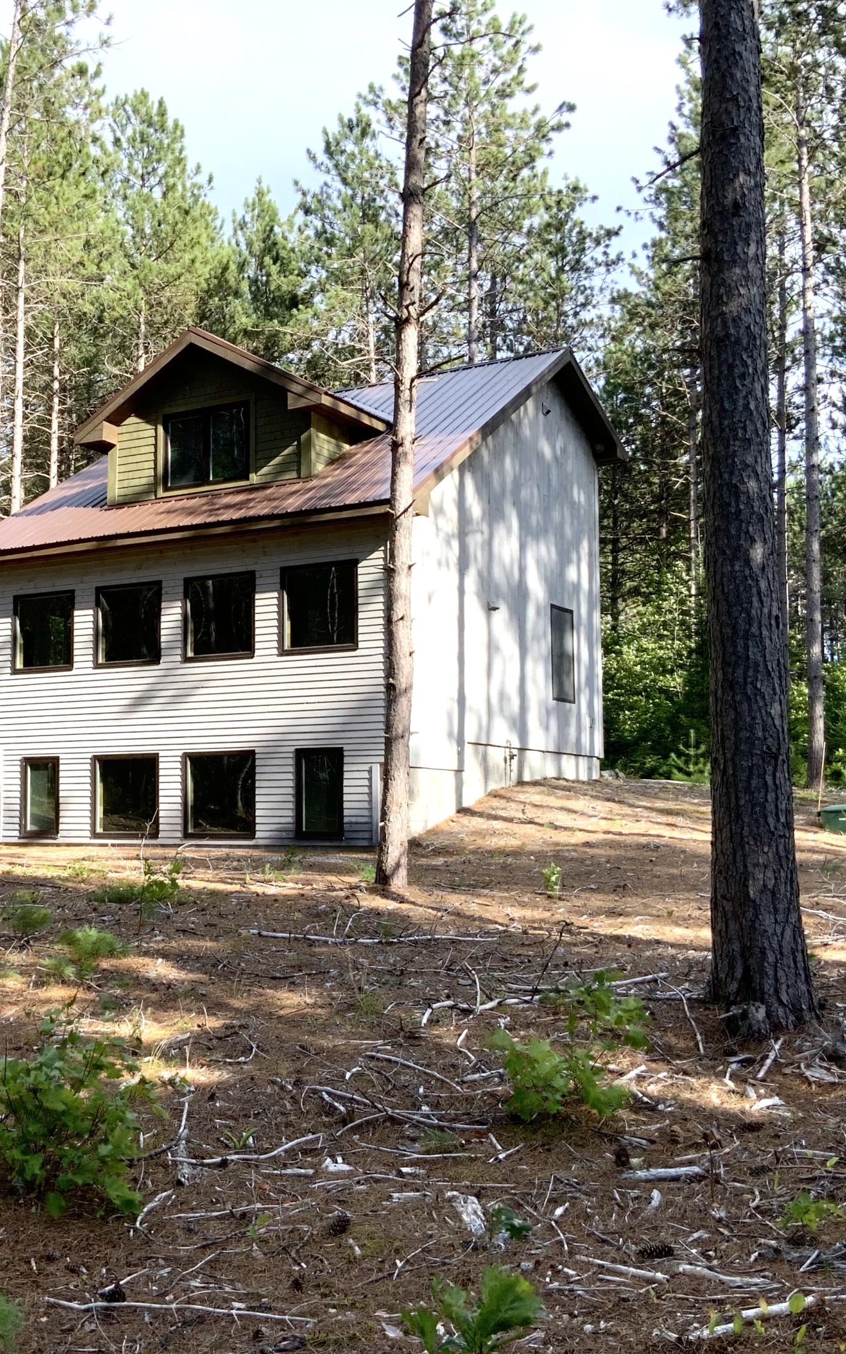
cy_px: 683
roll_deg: +0.5
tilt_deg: +4.6
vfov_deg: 47.2
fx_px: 1550
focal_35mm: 42
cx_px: 202
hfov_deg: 30.0
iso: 16
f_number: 1.8
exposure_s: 1/574
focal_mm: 3
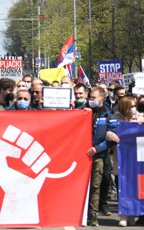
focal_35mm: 317
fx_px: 1989
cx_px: 36
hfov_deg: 4.1
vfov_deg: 6.6
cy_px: -8
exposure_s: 1/800
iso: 100
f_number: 4
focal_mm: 98
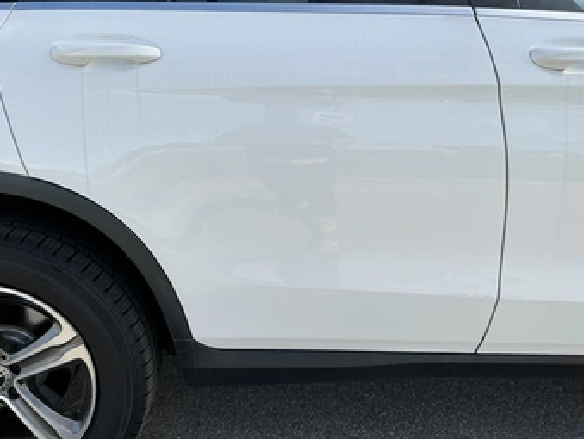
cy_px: 188
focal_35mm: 33
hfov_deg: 55.1
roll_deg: +1.2
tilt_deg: -12.6
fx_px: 557
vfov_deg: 42.9
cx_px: 250
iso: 25
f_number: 1.8
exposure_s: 1/1168
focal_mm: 3
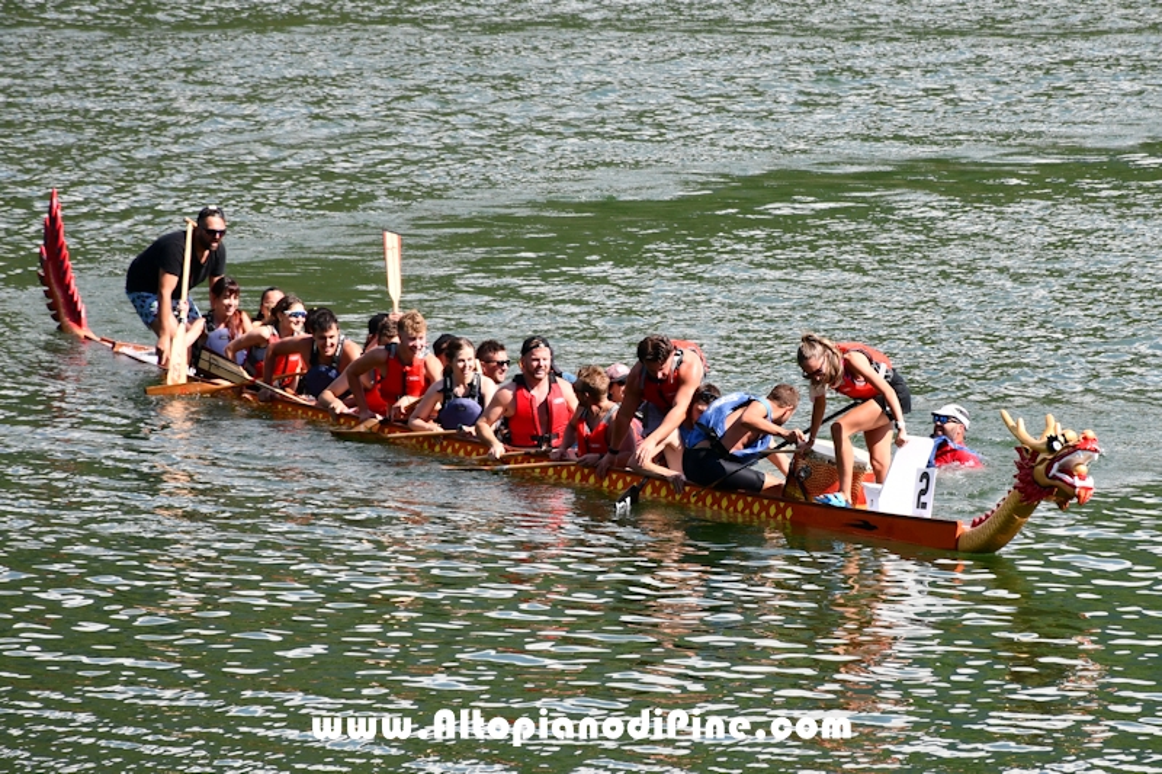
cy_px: 387
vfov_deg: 6.5
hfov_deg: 9.8
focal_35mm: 210
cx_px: 581
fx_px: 6776
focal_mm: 140
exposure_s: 1/500
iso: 200
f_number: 7.1
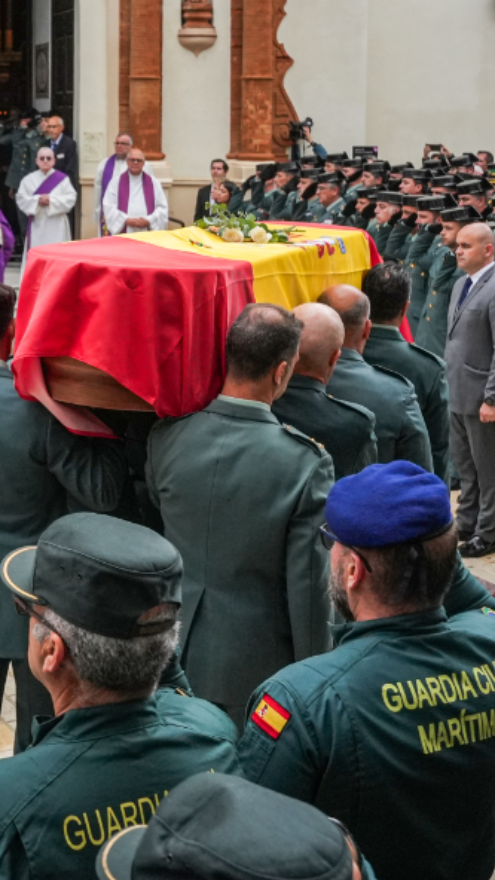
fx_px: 1190
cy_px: 323
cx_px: -106
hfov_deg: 21.7
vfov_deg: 40.3
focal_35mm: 51
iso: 1600
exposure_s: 1/5000
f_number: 4.5
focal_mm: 24
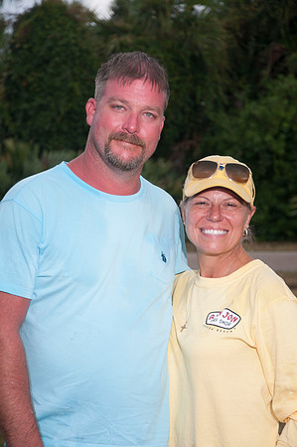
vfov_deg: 17.1
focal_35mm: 120
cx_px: 148
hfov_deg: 11.4
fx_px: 1488
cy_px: 224
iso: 200
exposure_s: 1/100
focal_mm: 80
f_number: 5.6
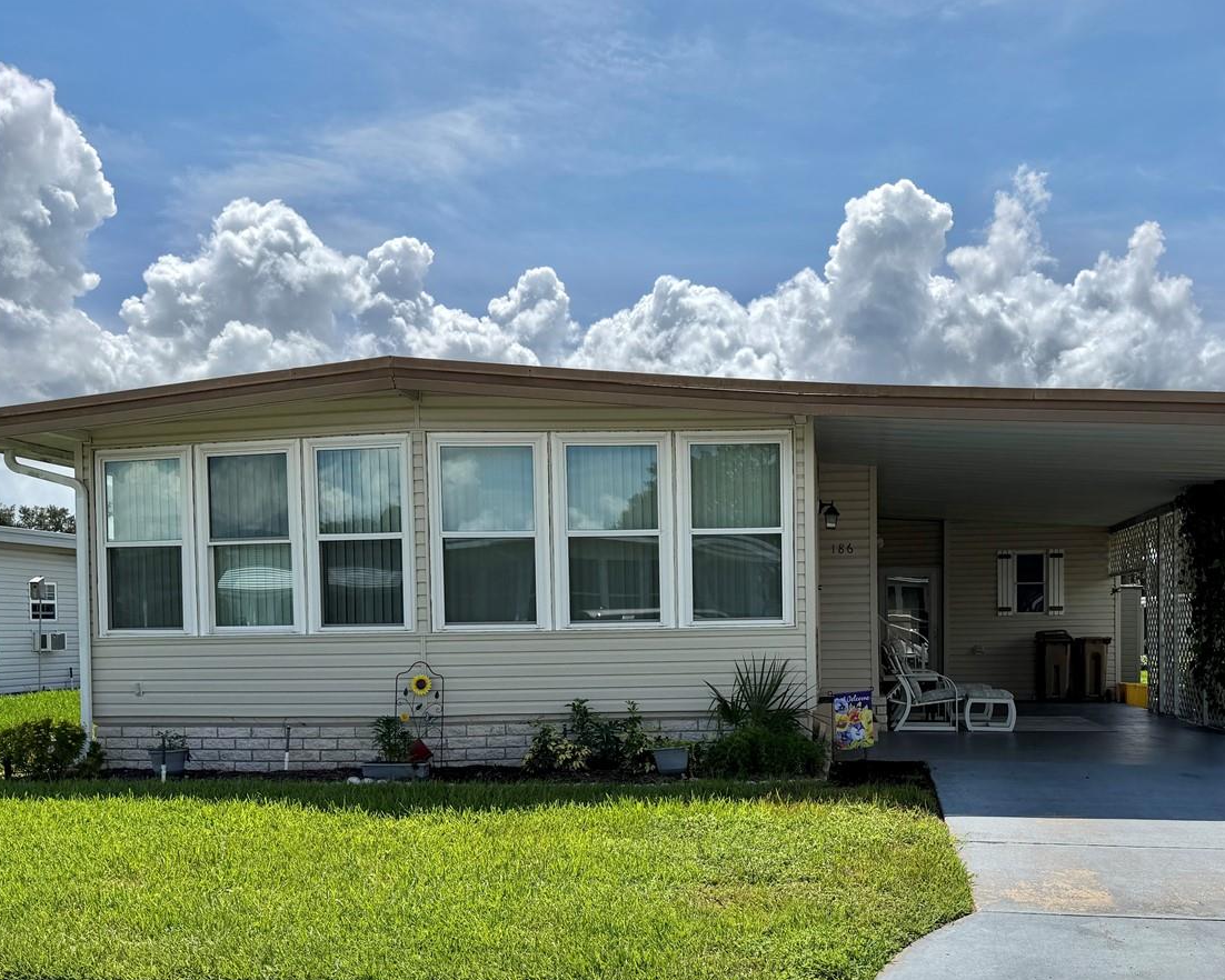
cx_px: 716
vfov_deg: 42.8
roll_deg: +0.5
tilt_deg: -0.8
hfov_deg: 52.6
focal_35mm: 34
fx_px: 1233
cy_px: 647
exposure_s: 1/9091
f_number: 1.78
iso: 80
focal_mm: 6.76
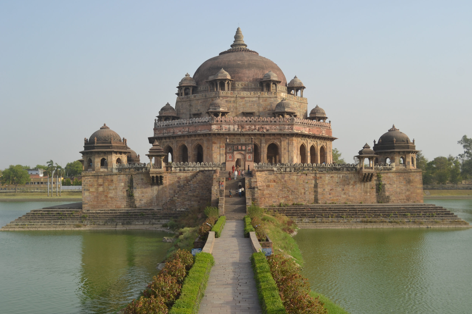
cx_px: 236
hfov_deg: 46.4
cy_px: 157
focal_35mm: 42
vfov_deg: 31.9
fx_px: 551
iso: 100
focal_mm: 28
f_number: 7.1
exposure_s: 1/200
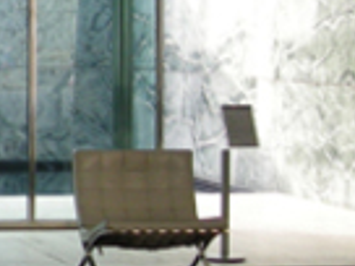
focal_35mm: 165
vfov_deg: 9.0
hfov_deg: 10.5
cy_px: 16
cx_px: -472
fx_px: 1692
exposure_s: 1/59.8
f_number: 2.8
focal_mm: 5.7
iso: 69
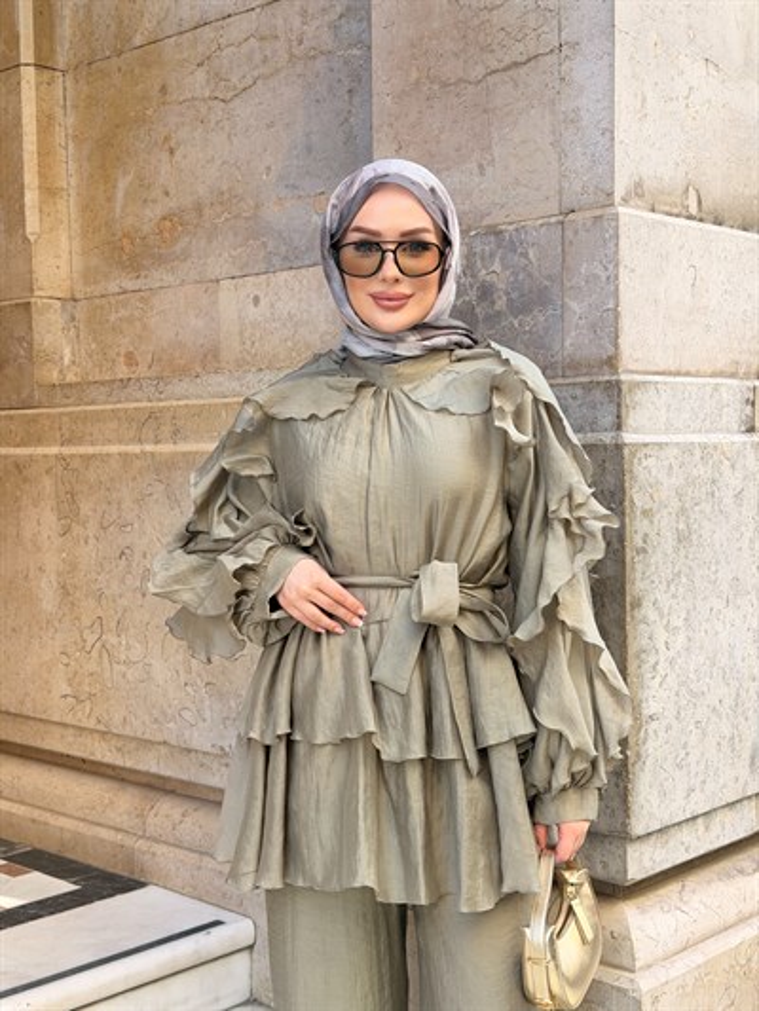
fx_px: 1403
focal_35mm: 48
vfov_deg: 39.6
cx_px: 380
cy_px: 506
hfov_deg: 30.3
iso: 50
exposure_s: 1/229
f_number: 1.78
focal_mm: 6.76
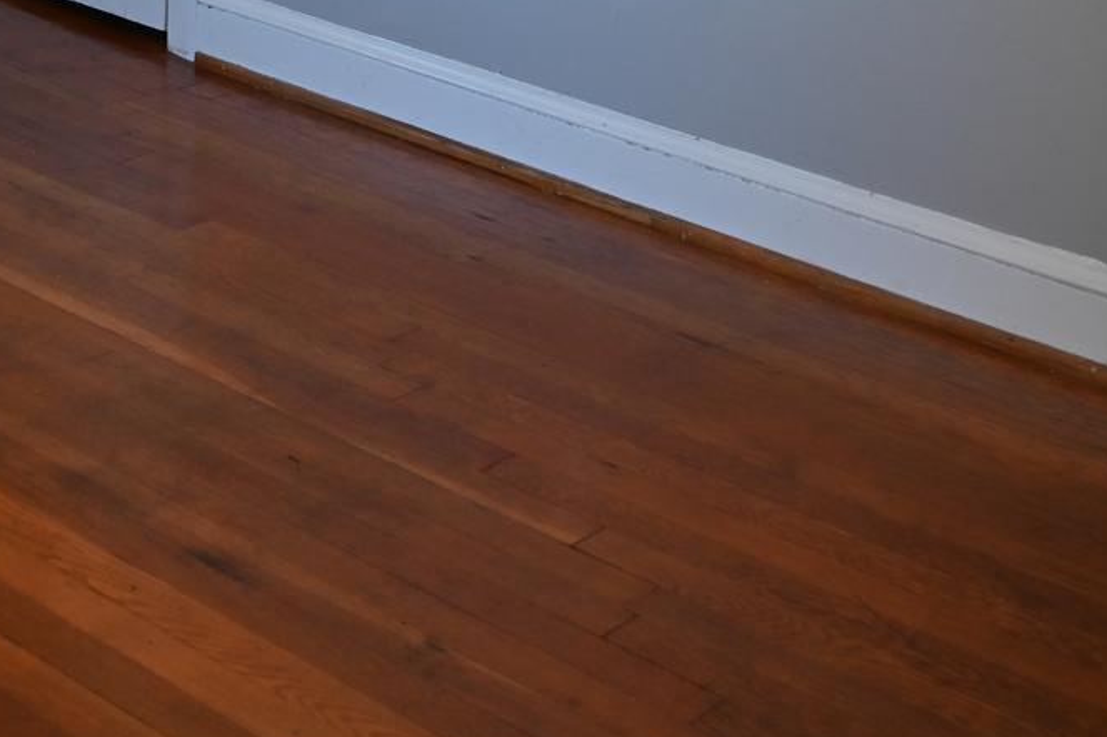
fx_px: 2274
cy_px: -297
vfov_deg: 17.0
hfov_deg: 26.7
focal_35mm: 74
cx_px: 168
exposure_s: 1/125
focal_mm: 24
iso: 900
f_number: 4
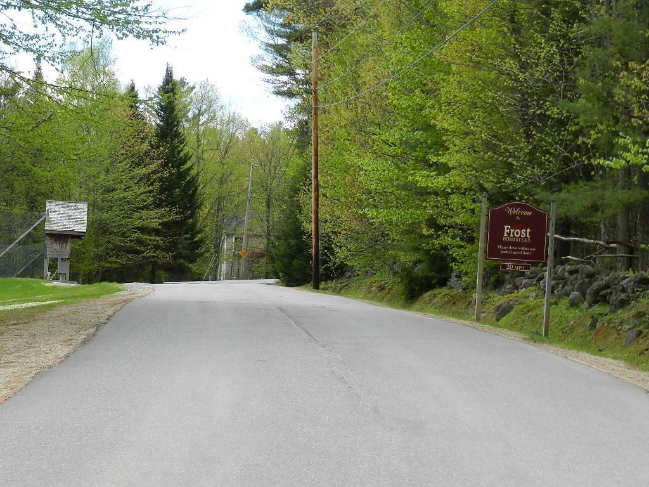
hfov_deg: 19.6
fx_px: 1875
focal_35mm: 100
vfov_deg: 14.8
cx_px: 324
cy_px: 244
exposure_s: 1/400
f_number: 4.6
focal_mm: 17.7
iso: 160
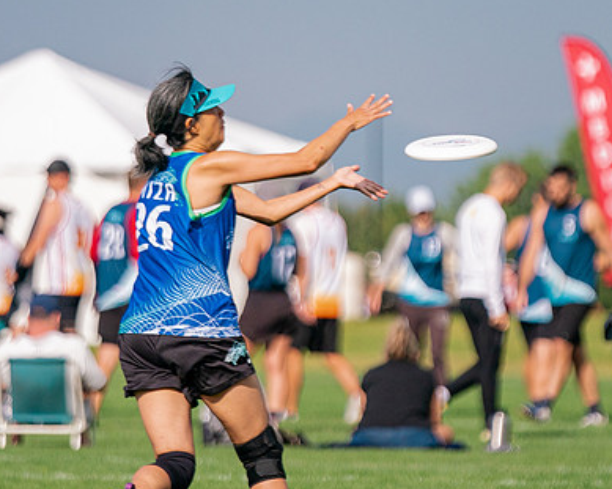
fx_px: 8982
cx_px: 265
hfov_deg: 3.9
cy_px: 150
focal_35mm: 496
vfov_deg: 3.1
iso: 500
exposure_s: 1/10000
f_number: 2.8
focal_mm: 200
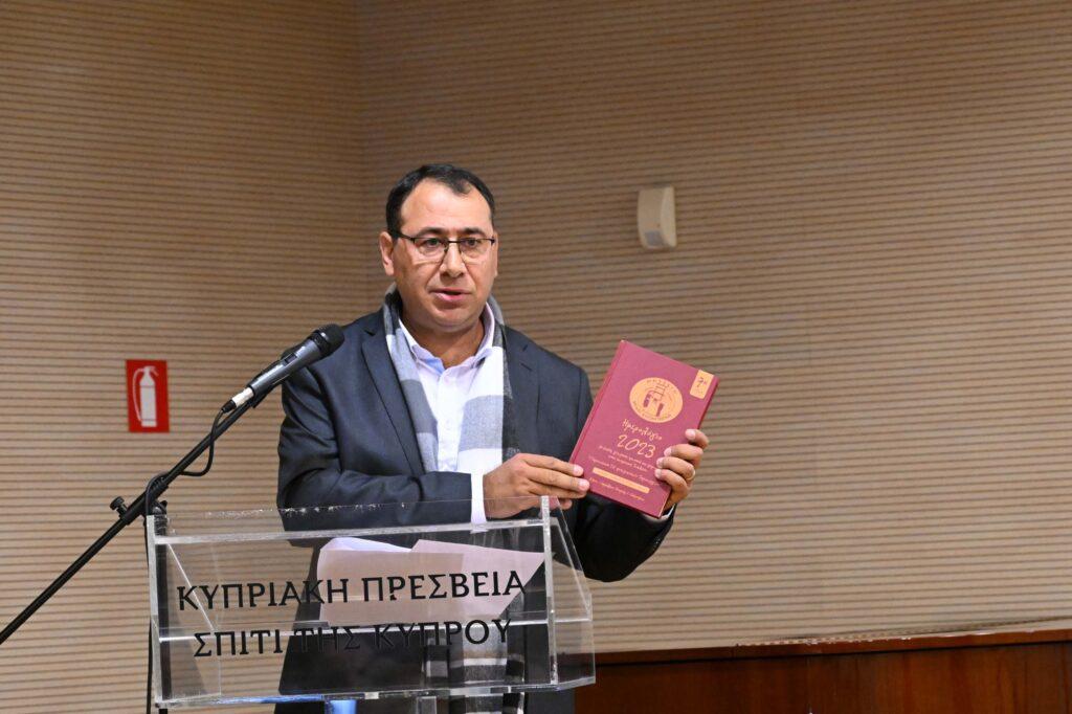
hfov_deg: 11.4
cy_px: 357
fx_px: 5358
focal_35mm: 180
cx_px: 536
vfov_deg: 7.6
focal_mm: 120
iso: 8000
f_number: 5
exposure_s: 1/200
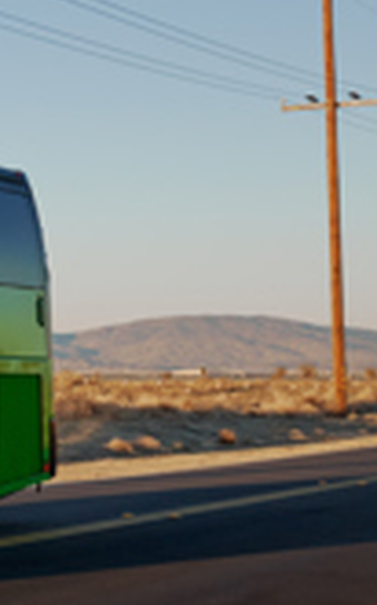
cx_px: -580
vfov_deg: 17.5
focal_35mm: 119
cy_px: 200
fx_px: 1958
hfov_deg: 9.5
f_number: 8
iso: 400
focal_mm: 32
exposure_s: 1/500
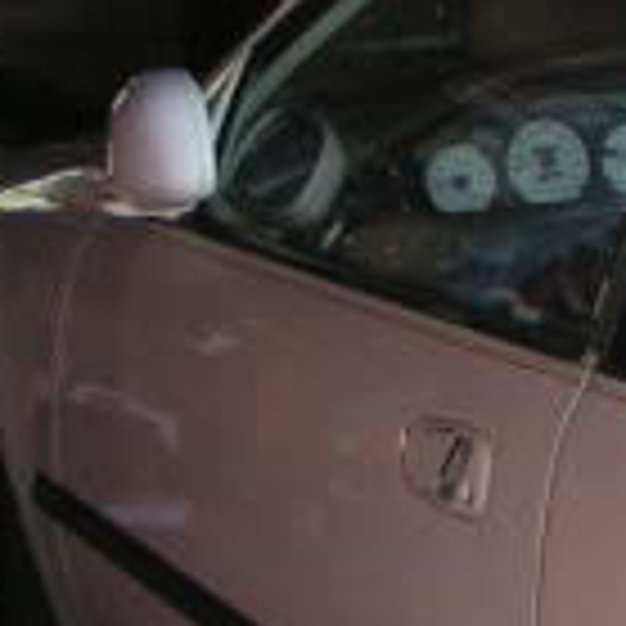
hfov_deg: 8.8
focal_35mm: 194
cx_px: 977
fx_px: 3969
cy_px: 122
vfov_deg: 9.0
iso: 100
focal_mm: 5.8
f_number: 2.8
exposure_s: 1/50
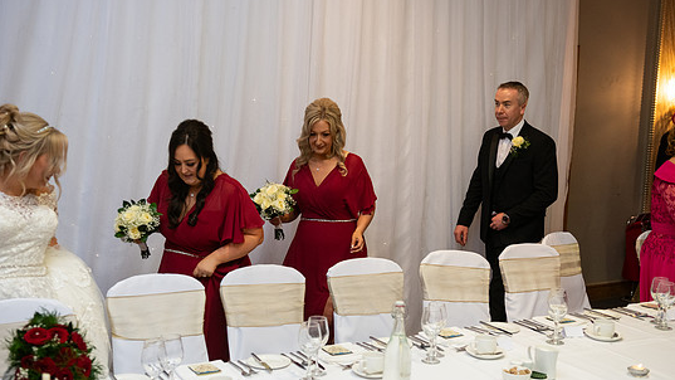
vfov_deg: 27.7
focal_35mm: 43
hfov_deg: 47.3
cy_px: 218
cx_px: 322
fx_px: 770
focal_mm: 38
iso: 800
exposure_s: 1/160
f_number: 3.5
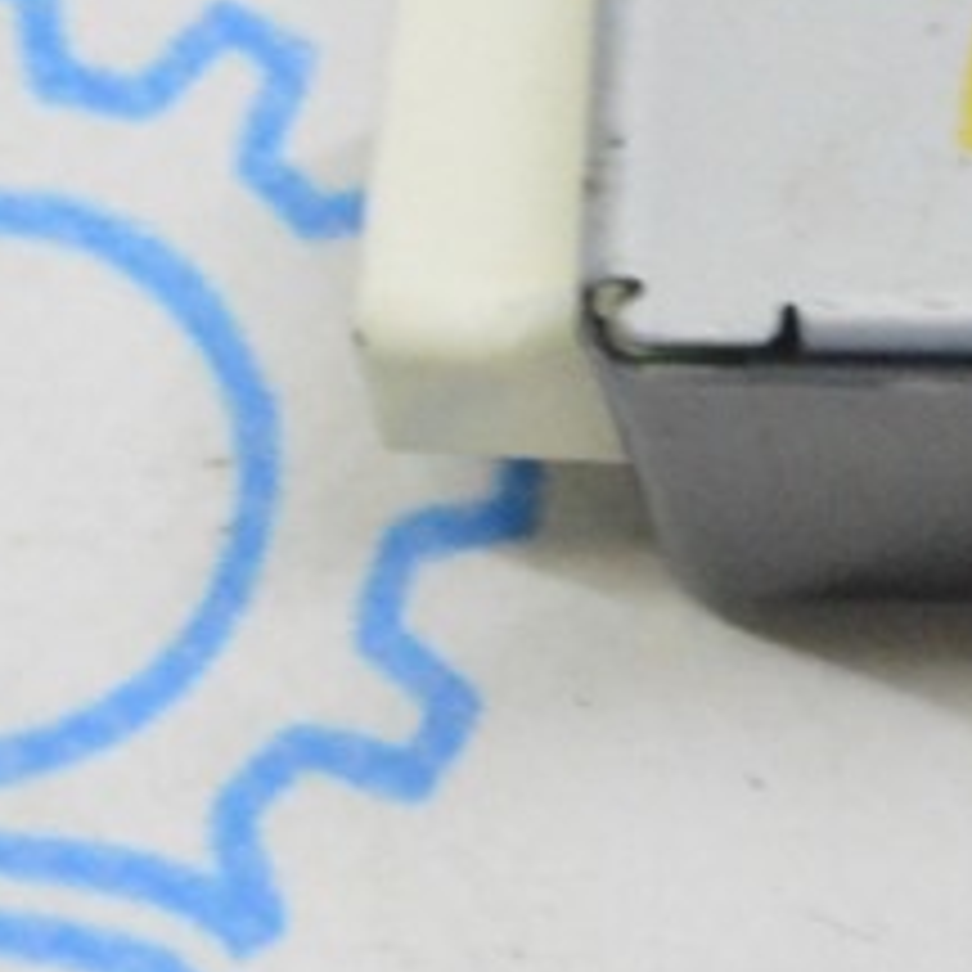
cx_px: 1498
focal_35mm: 332
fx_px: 10547
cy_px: -533
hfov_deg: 5.2
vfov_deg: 5.2
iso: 6400
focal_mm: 55
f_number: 20
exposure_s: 1/20
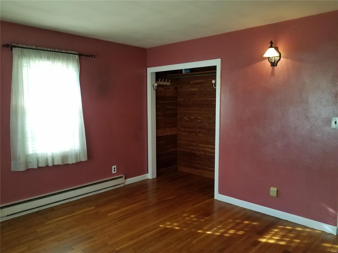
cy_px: 126
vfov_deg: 53.1
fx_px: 254
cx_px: 169
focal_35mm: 26
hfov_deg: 67.3
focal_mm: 4.2
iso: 125
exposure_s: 1/40
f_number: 1.7
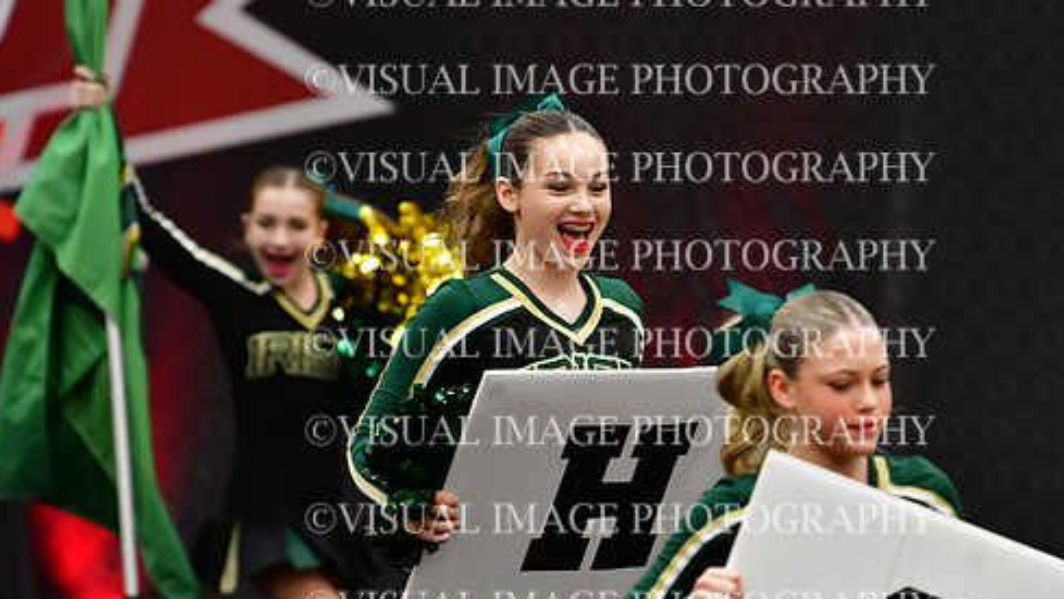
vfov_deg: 3.3
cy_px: 387
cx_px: 620
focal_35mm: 373
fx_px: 10523
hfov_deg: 5.8
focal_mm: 200
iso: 4000
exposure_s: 1/500
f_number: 3.5
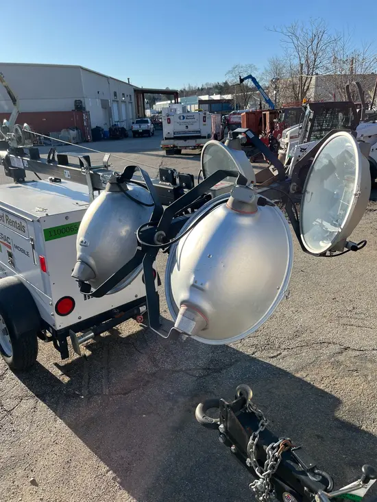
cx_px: 188
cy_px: 251
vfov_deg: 67.3
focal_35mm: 26
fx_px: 377
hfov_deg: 53.1
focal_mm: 5.1
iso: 50
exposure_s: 1/1992
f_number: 1.6
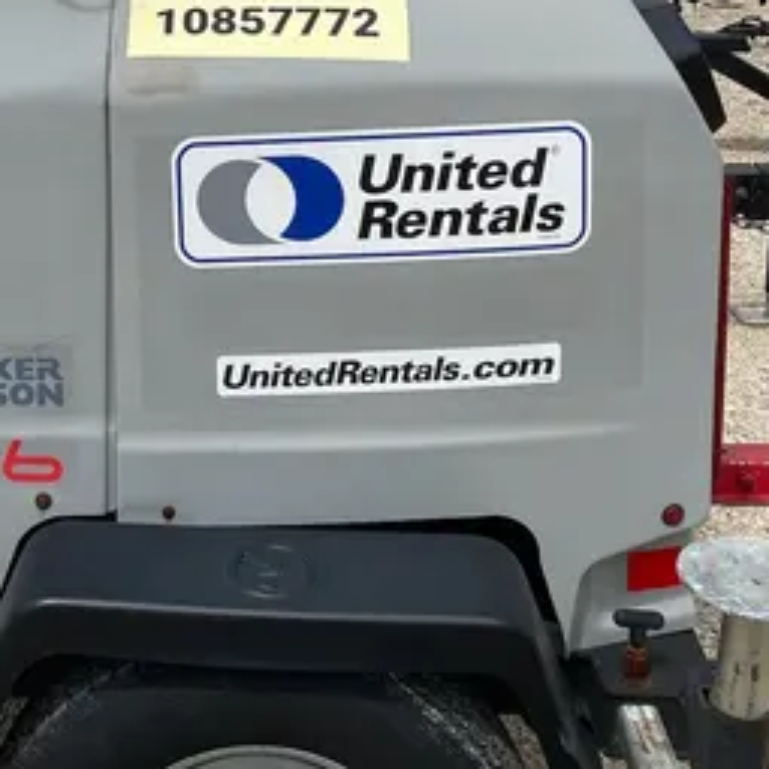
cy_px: 41
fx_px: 1659
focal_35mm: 66
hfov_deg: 25.8
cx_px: 202
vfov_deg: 25.1
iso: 32
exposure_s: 1/4608
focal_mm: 4.25
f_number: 1.8
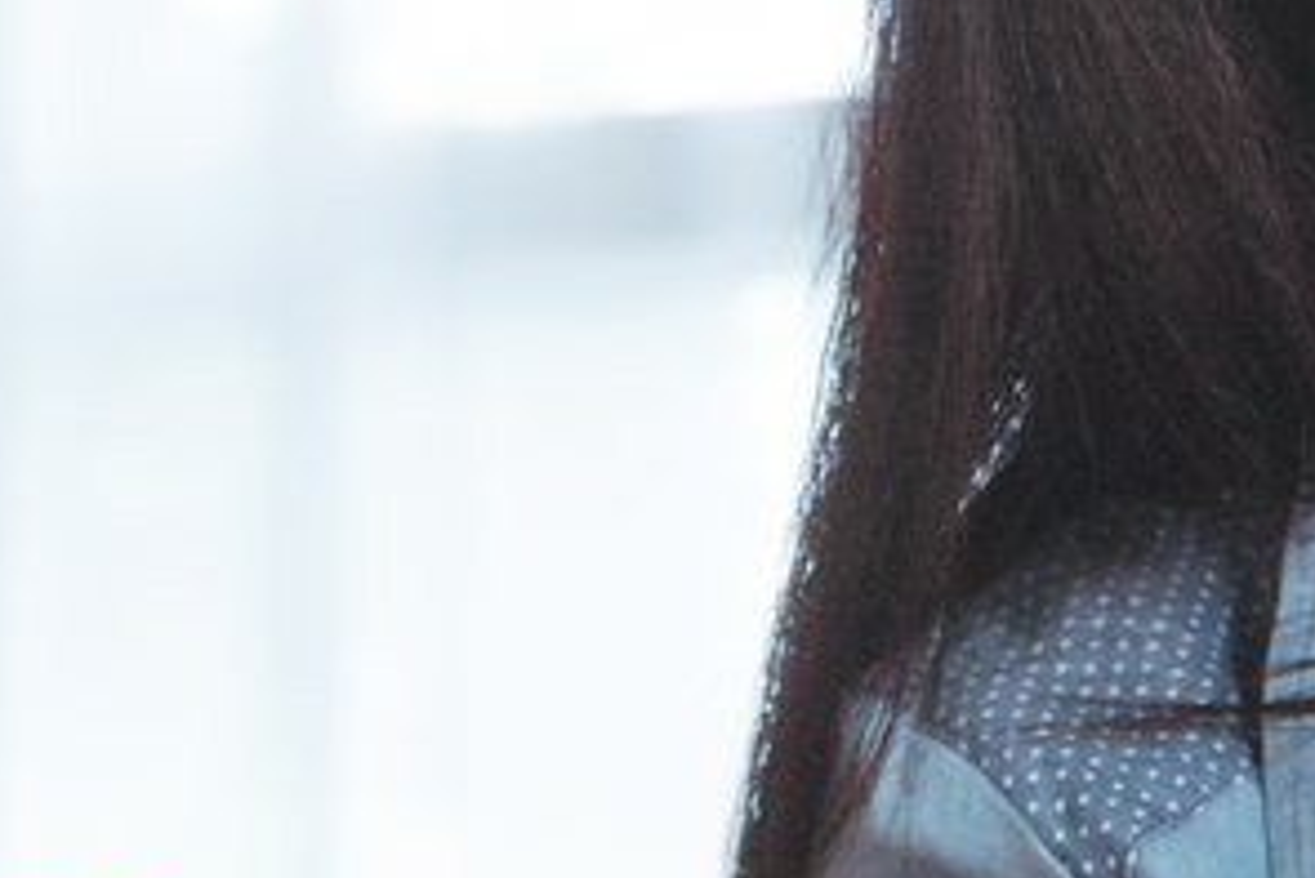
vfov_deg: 5.7
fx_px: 8807
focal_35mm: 241
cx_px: 967
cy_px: 637
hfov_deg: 8.5
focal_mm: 37
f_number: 2.8
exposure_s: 1/200
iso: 1000
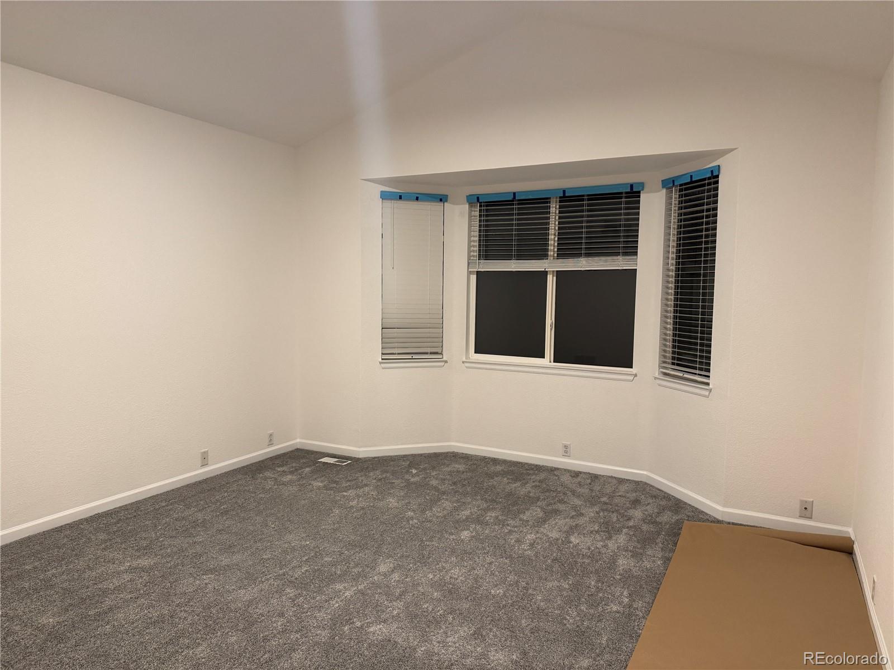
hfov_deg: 71.6
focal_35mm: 24
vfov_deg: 56.8
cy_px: 335
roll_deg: -0.4
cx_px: 447
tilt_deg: -5.0
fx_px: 620
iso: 320
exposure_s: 1/60
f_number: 1.78
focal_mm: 6.76
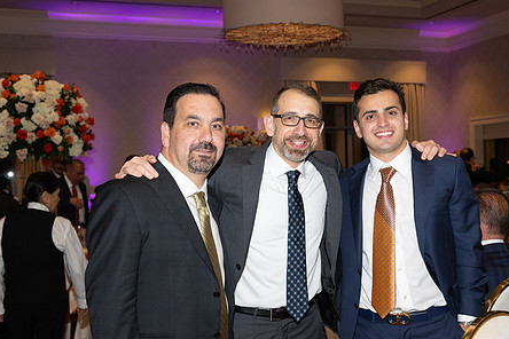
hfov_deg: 38.7
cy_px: 194
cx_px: 308
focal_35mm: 51
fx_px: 721
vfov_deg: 26.5
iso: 800
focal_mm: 39
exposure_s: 1/100
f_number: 5.6
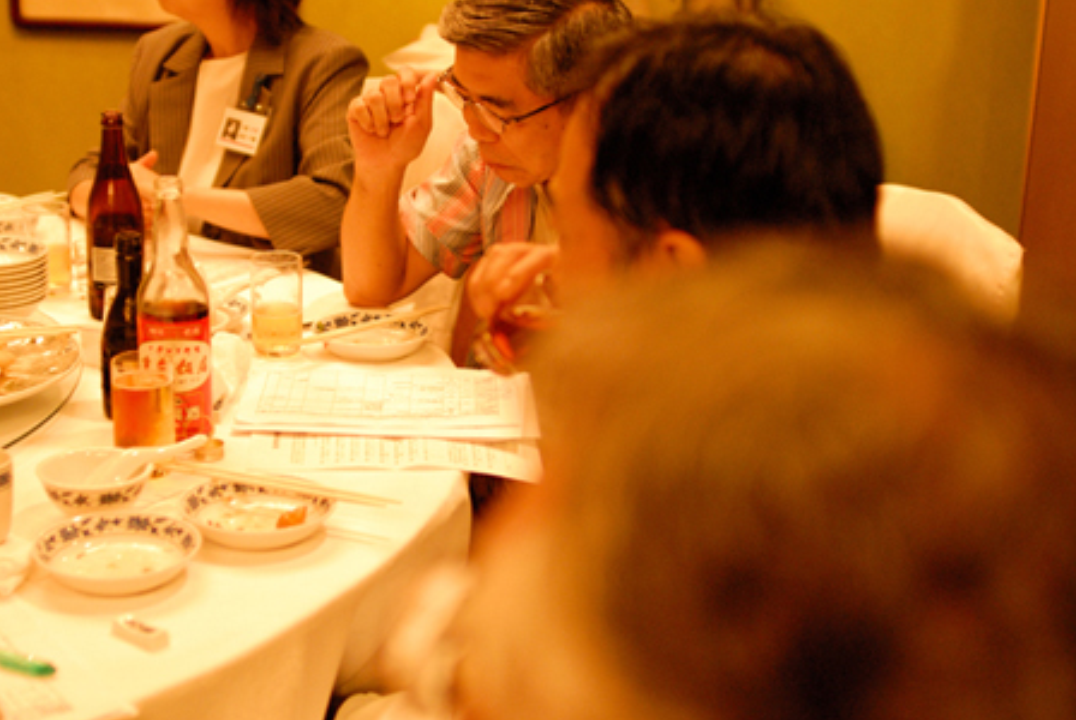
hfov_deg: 33.3
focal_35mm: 60
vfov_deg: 22.7
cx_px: 466
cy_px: 301
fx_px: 1796
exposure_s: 1/80
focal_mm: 28
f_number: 2
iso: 800
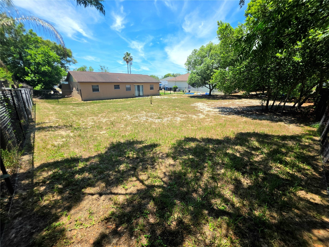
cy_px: 124
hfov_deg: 106.2
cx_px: 164
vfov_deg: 89.9
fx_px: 124
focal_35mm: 13
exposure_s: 1/1429
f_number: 1.9
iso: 32
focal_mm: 2.2
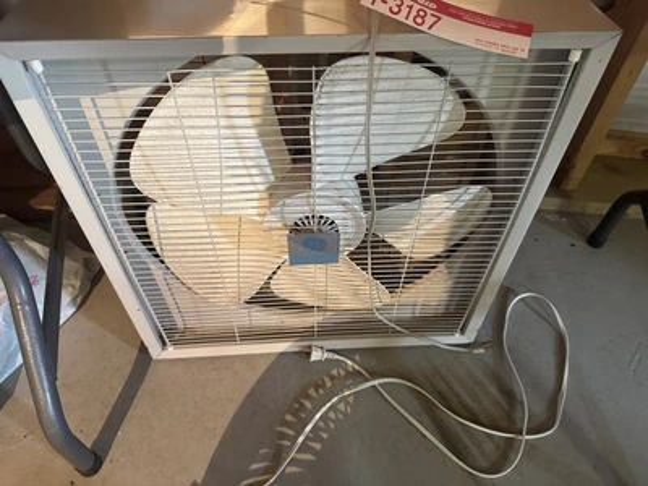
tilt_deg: -50.3
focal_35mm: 24
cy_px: 243
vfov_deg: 56.8
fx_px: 449
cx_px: 324
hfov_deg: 71.6
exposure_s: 1/40
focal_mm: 6.76
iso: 800
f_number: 1.78
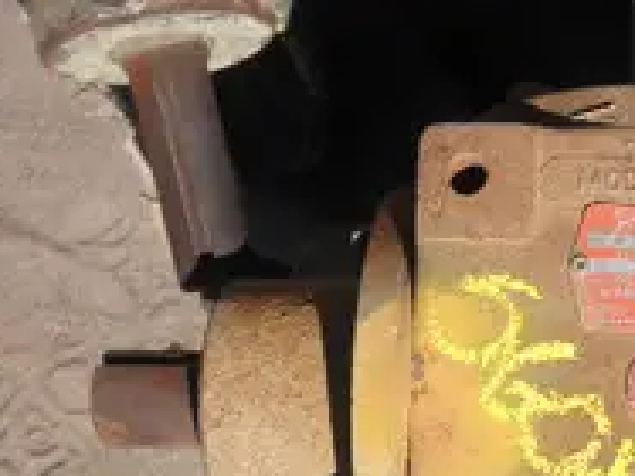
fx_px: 1375
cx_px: 642
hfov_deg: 24.7
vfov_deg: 19.4
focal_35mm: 75
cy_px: 401
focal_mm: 6.1
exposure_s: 1/125
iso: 64
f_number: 9.1
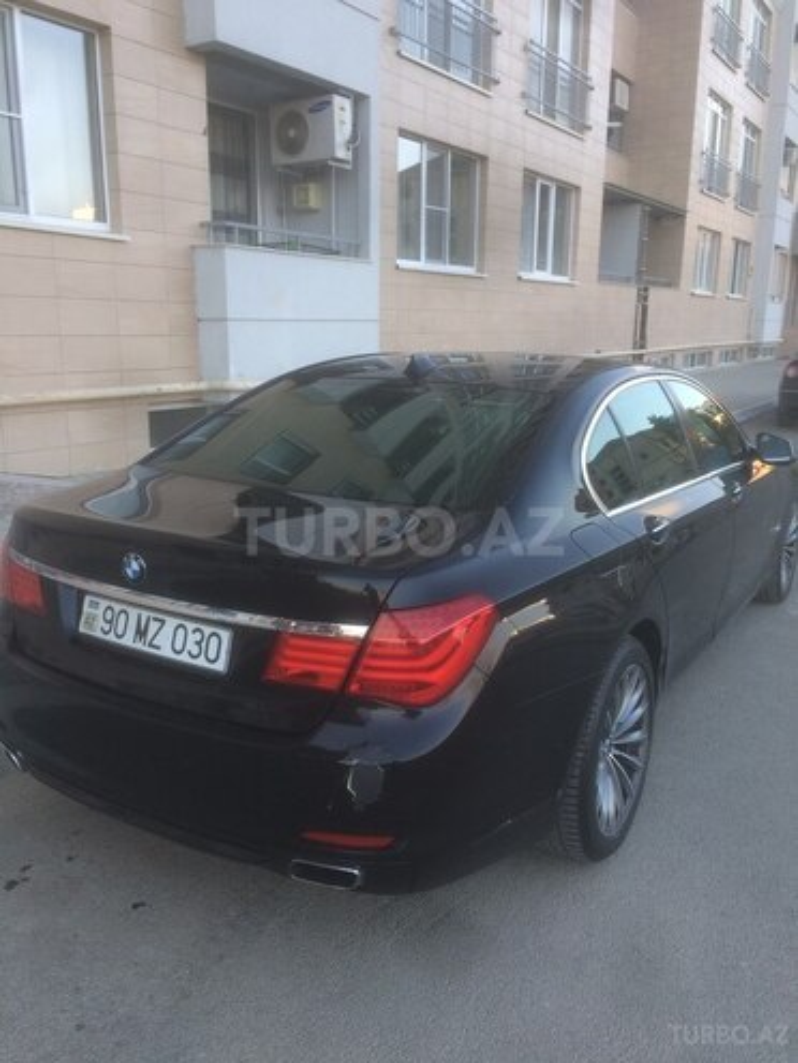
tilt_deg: -13.1
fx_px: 891
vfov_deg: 61.7
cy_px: 532
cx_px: 399
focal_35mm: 29
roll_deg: +0.6
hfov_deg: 48.2
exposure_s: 1/100
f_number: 2.2
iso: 32
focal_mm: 4.15
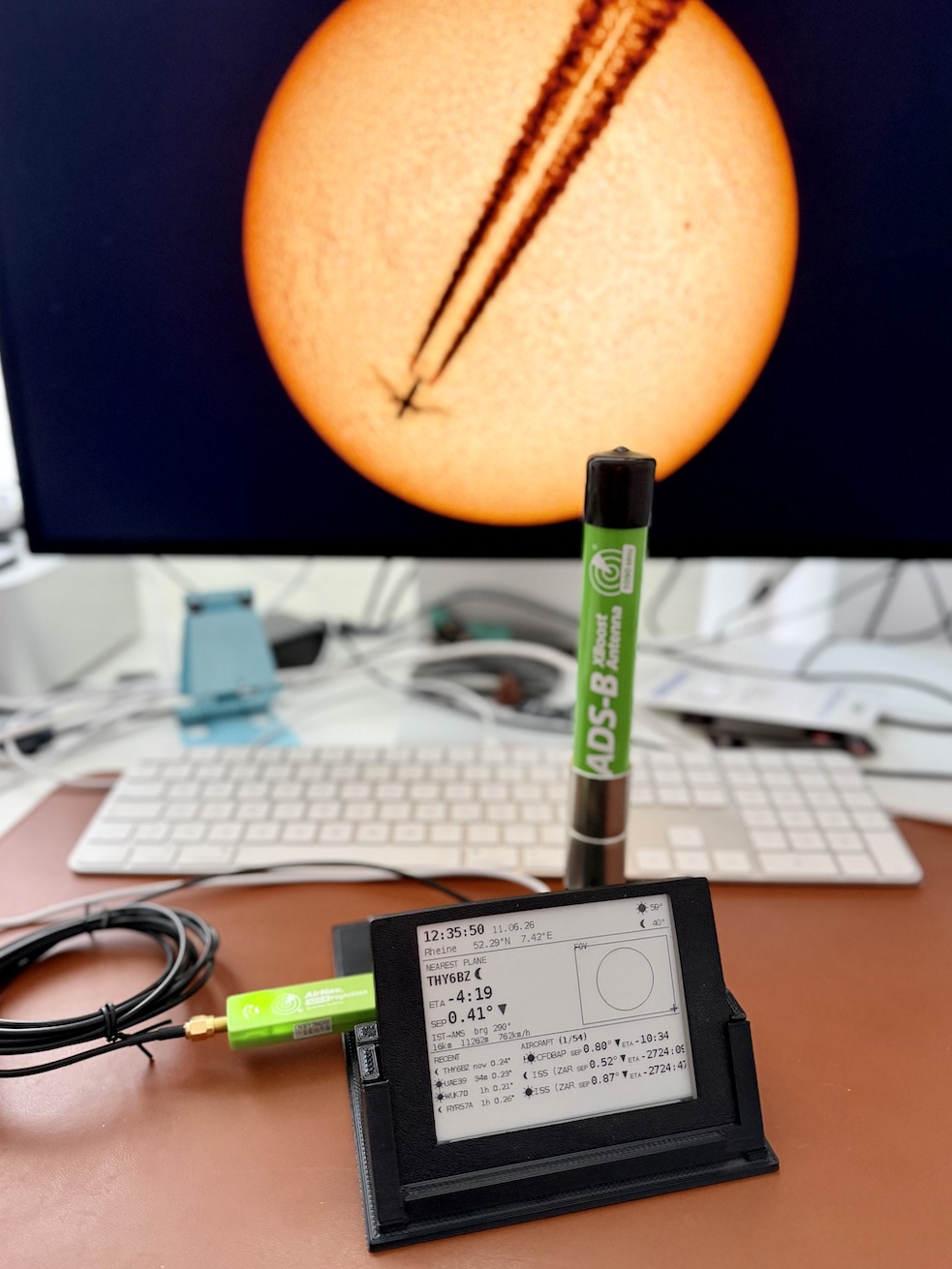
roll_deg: +0.2
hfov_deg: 54.9
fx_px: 917
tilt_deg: -19.9
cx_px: 472
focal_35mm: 25
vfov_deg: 69.4
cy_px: 624
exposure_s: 1/59
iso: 320
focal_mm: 6.76
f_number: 1.78
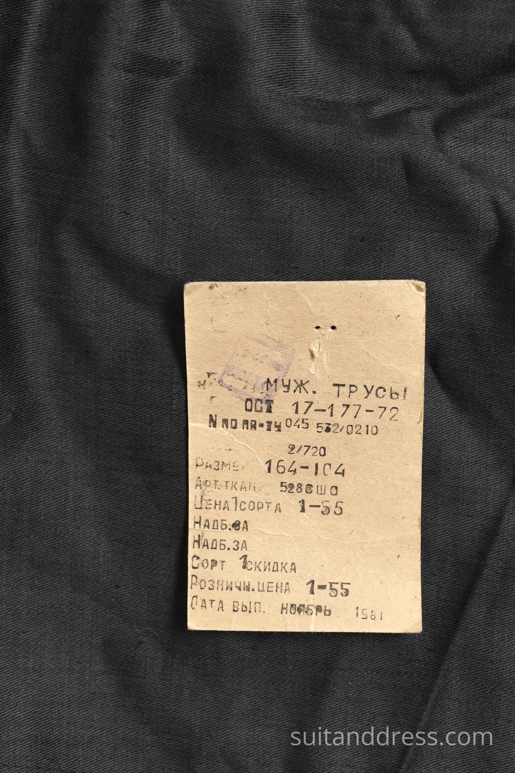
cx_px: 258
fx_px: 1030
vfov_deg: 41.1
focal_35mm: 48
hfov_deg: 28.1
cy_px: 386
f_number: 4.5
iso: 400
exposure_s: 1/60
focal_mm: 32
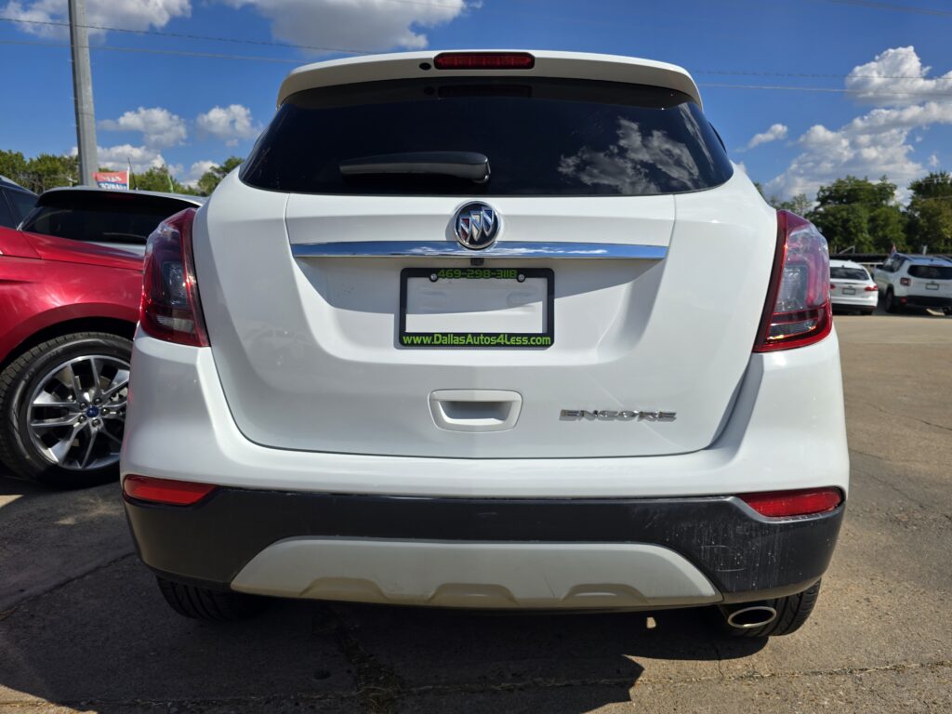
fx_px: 633
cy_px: 357
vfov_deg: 58.9
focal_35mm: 23
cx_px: 476
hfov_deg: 73.9
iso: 12
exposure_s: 1/1422
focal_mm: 6.3
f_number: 1.7
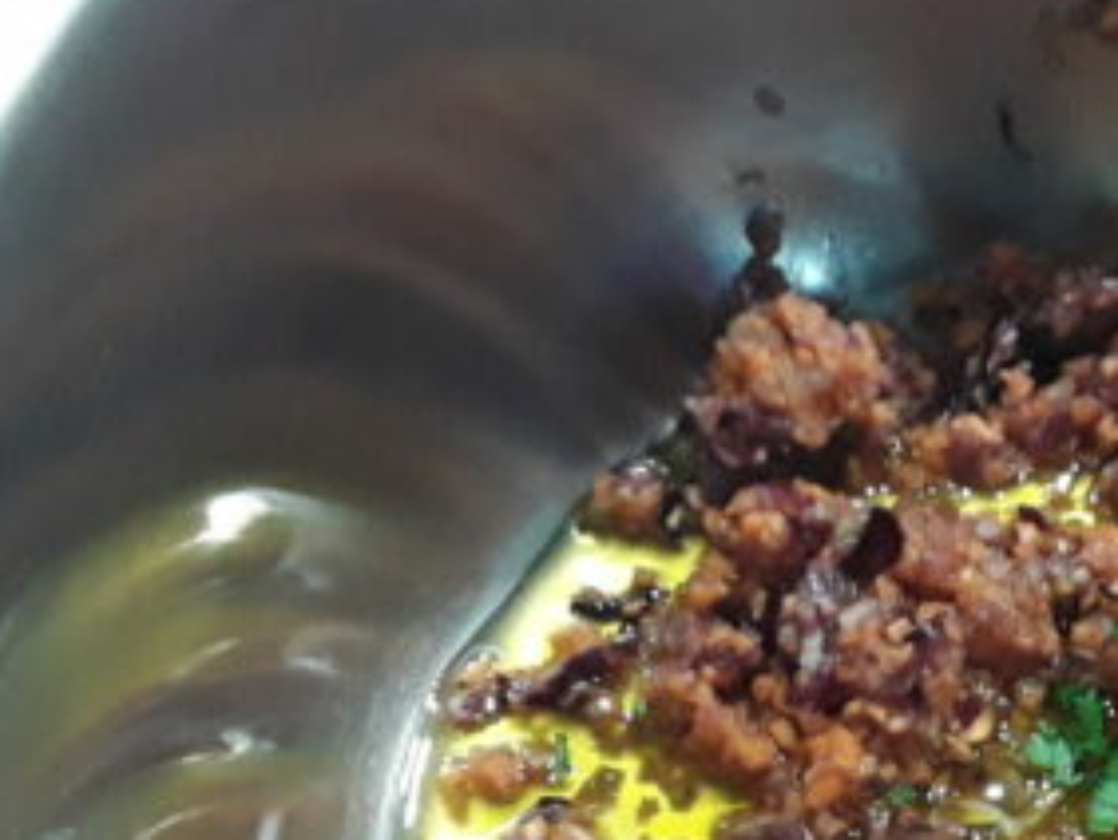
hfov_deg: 27.1
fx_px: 2166
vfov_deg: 21.3
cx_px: 1158
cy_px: 822
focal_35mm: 67
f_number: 1.9
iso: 160
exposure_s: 1/17
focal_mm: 2.91
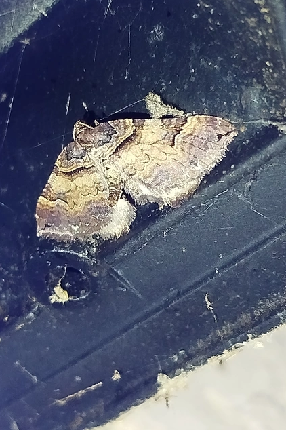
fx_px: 990
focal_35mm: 83
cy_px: 214
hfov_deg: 16.4
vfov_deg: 24.5
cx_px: 135
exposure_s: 1/33
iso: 320
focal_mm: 5.31
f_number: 1.7
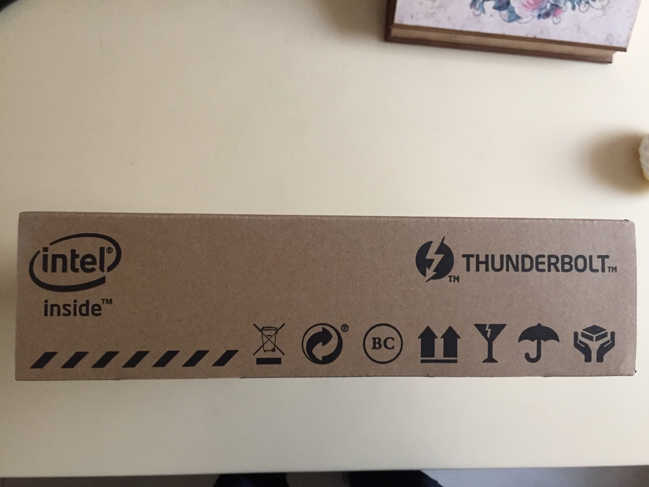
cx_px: 324
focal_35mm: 29
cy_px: 244
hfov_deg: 61.7
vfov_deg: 48.2
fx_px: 544
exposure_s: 1/30
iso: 200
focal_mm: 4.15
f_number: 2.2
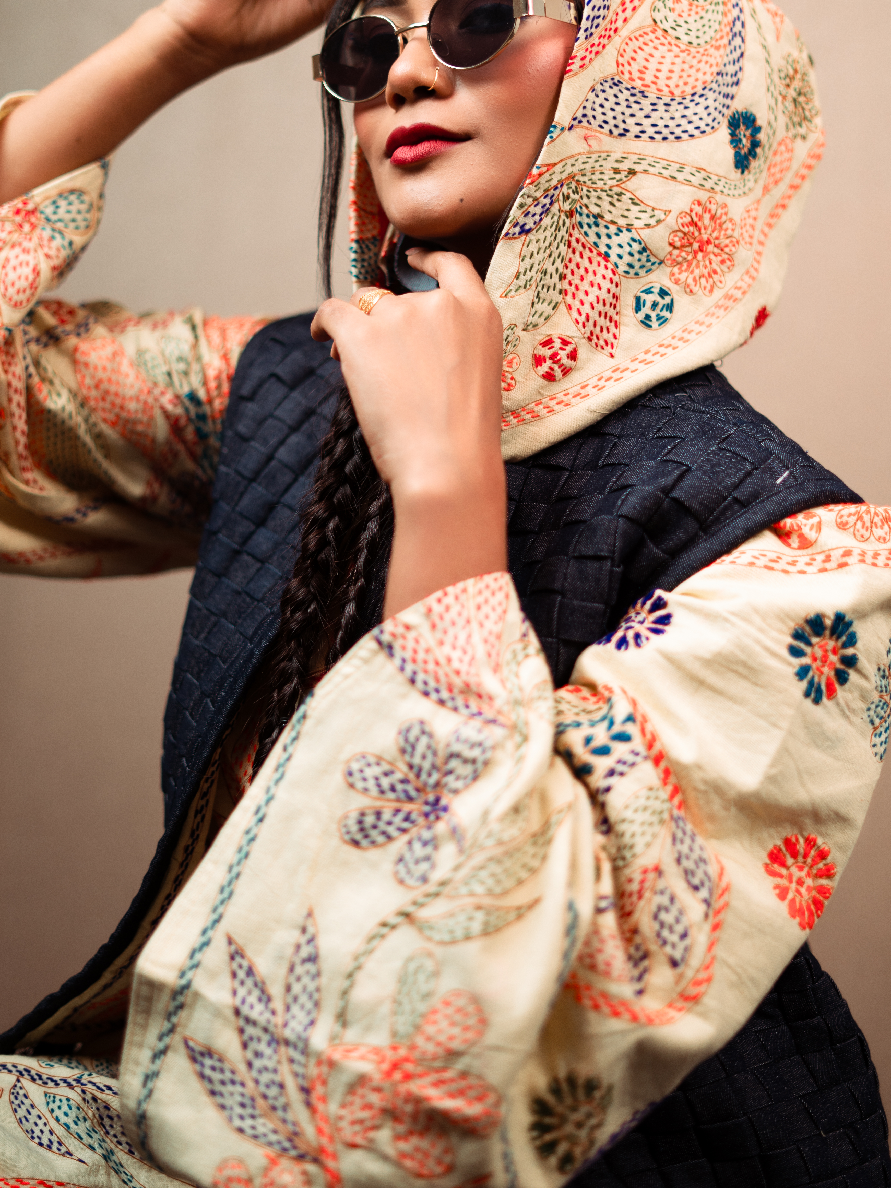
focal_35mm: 62
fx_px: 2128
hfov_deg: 23.6
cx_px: 398
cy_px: 478
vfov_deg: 31.1
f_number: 1.8
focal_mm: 50
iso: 160
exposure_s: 1/200
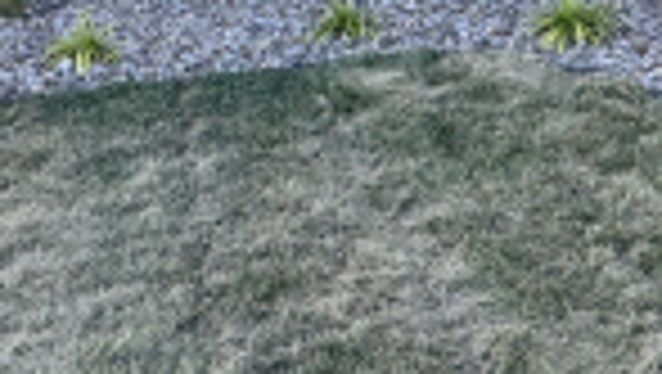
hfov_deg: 28.4
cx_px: 682
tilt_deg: -2.8
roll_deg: -1.6
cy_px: -162
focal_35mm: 69
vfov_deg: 16.2
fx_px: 1212
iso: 40
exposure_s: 1/311
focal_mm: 2.22
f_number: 2.2
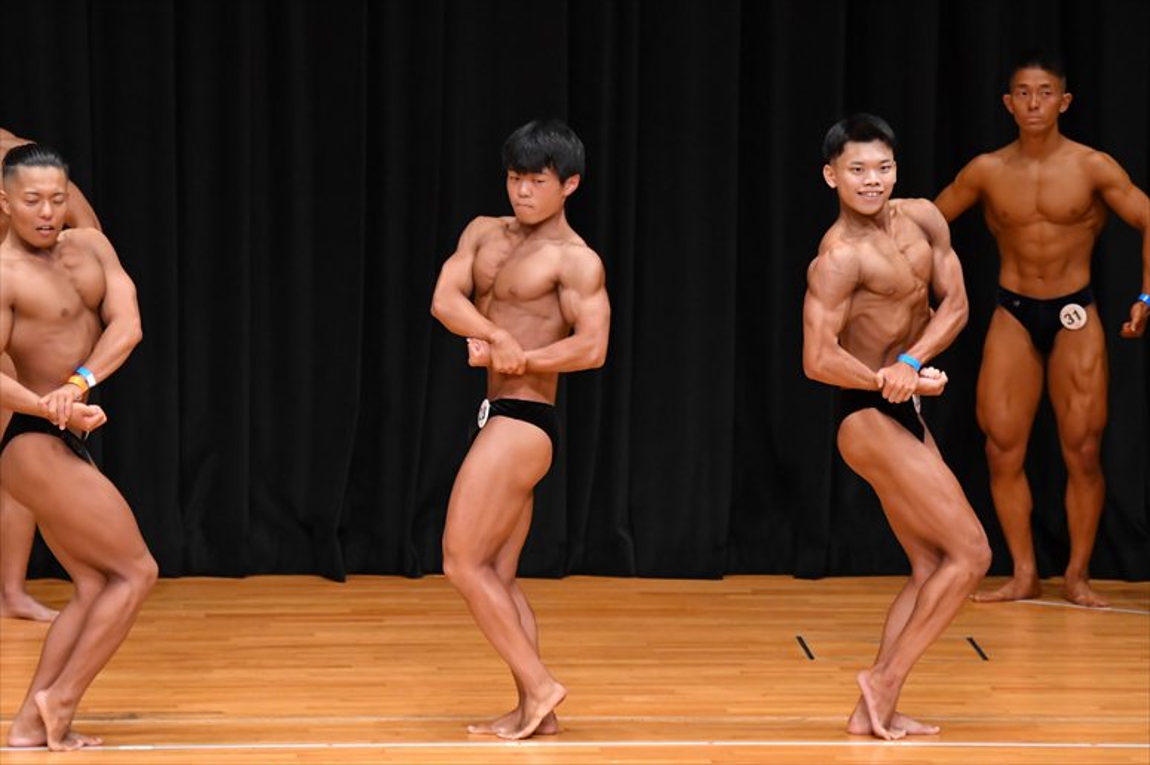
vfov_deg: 4.8
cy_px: 382
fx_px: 9100
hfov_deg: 7.2
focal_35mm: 285
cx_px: 575
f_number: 5.6
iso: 4000
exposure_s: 1/400
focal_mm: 190
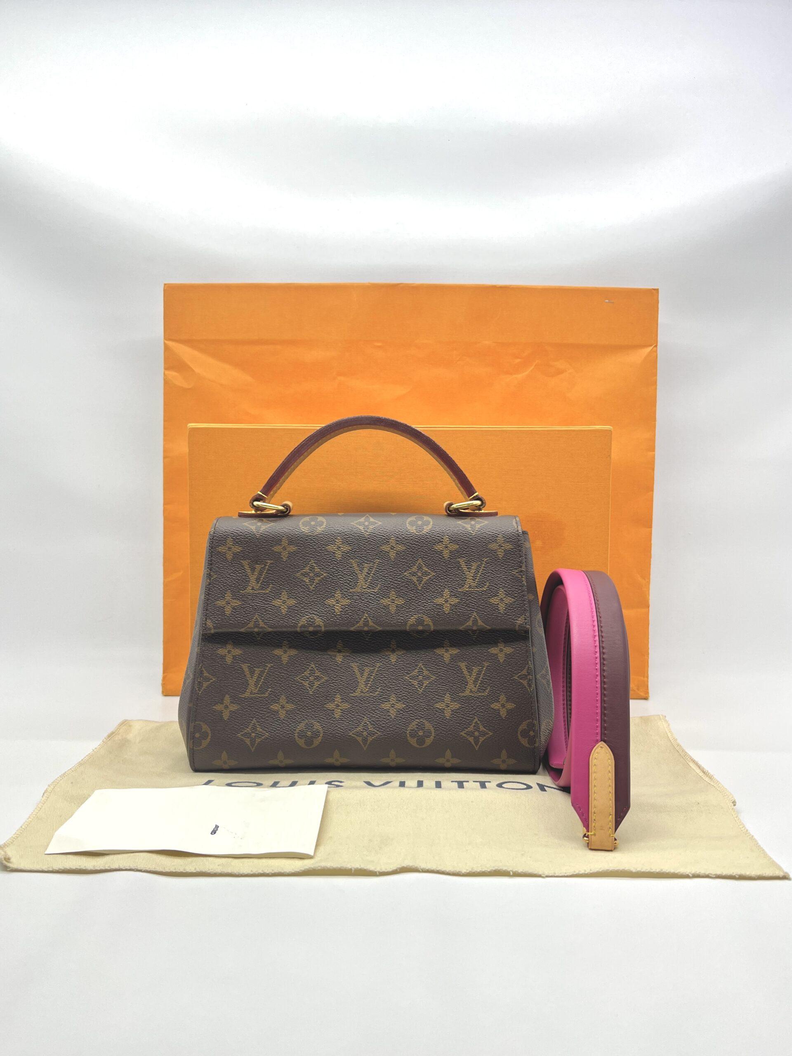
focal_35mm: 26
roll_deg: -0.2
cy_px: 528
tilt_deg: -3.1
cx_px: 396
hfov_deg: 53.1
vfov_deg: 67.3
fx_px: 793
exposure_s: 1/100
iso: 32
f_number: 1.5
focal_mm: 5.7
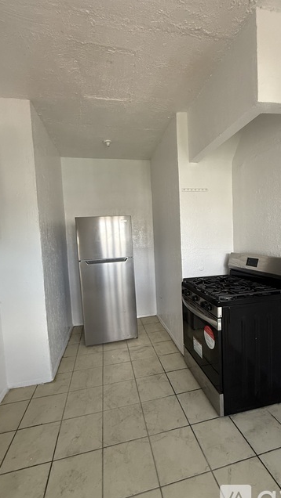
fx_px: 212
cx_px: 151
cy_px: 255
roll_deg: +3.0
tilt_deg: -3.6
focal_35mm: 16
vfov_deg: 99.3
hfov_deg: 67.0
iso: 320
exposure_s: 1/99
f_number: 2.2
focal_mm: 2.22
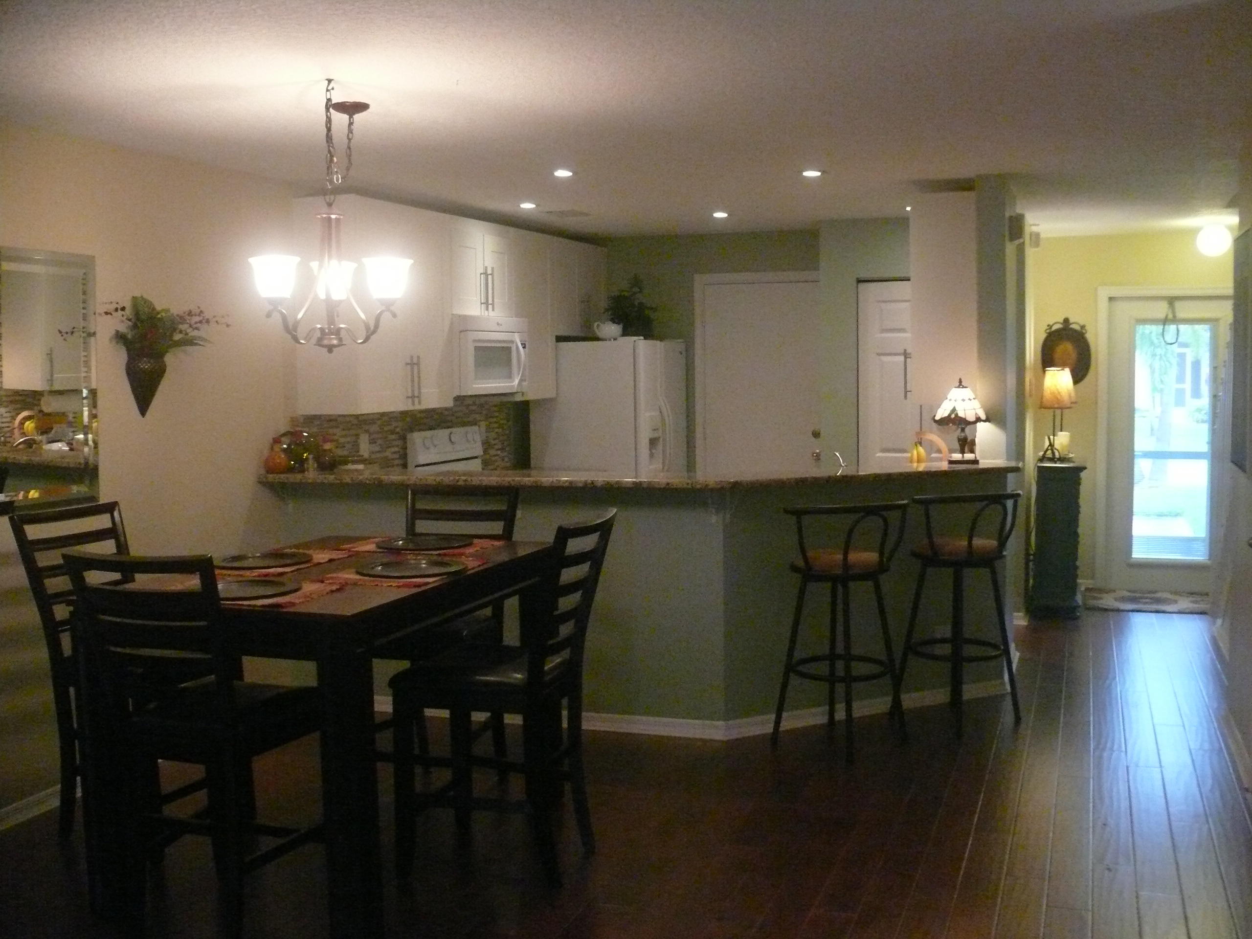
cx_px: 626
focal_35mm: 35
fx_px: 1266
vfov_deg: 40.7
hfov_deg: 52.6
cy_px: 470
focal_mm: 7.4
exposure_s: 1/30
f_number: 2.8
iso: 800
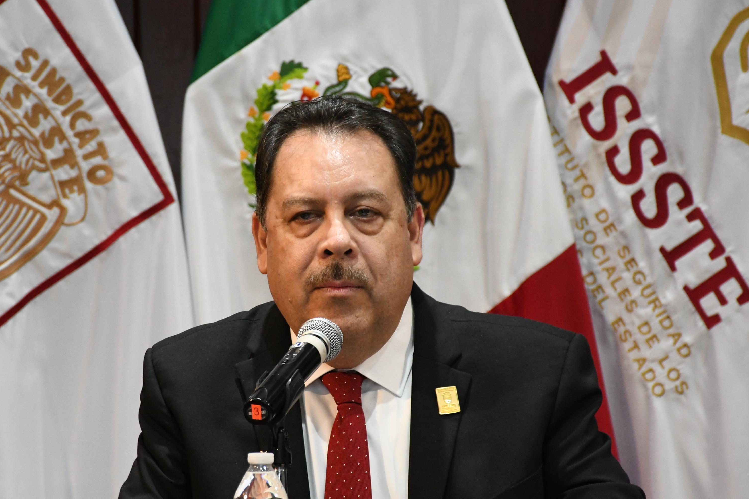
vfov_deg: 5.3
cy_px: 281
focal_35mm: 257
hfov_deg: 8.0
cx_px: 306
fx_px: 5346
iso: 2500
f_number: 5.6
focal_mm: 122
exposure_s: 1/100
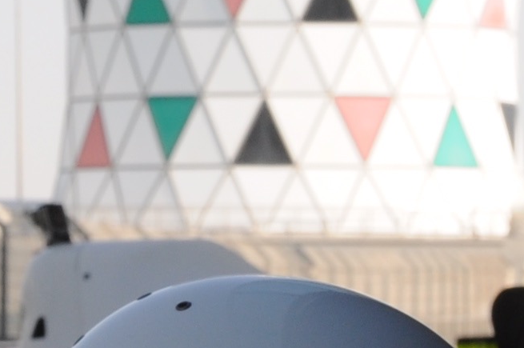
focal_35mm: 373
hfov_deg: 5.5
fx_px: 5422
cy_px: -18
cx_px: 219
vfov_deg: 3.7
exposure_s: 1/320
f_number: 9
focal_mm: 38
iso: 200
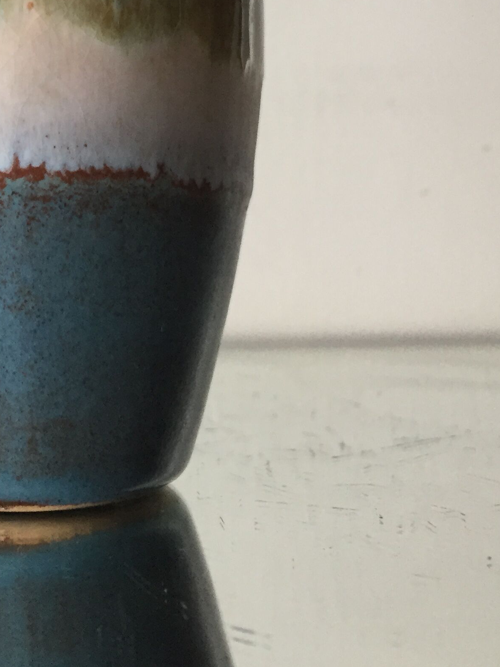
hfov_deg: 23.3
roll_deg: -0.3
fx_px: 1156
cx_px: -9
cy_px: 35
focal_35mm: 60
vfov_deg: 30.4
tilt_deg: +7.6
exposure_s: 1/33
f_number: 2.2
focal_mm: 4.15
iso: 160
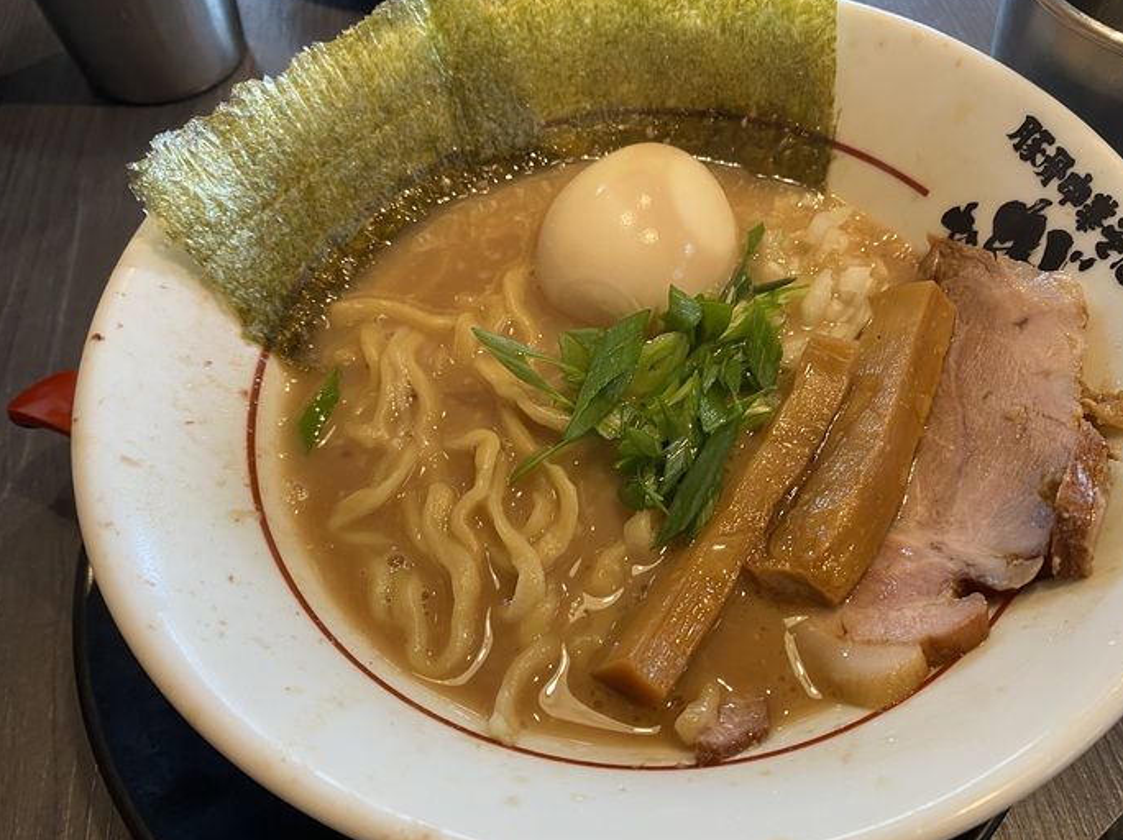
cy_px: 439
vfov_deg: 45.4
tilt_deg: -54.5
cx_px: 661
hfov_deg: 58.0
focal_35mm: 31
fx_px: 1005
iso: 80
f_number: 1.8
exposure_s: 1/60
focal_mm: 4.25
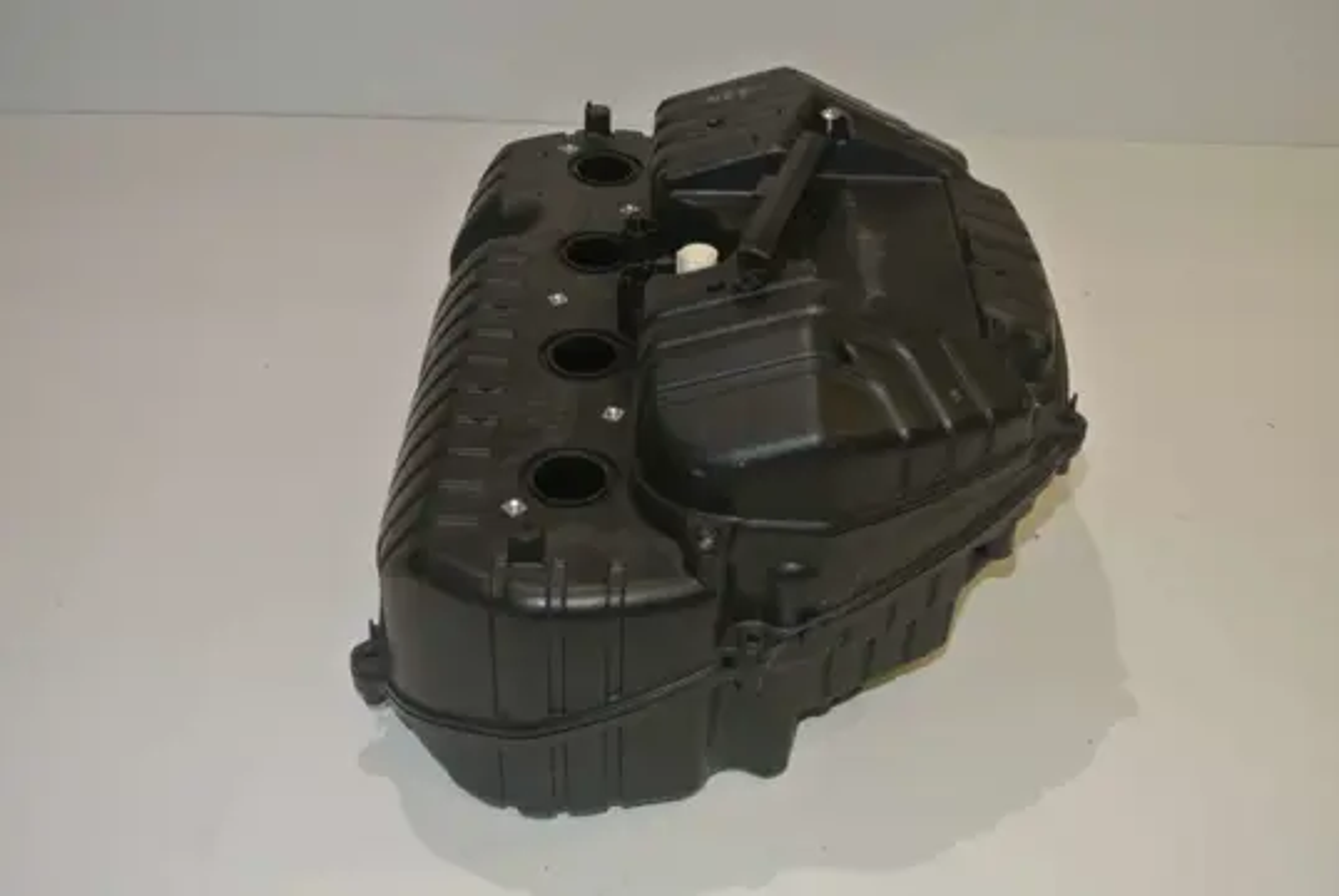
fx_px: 1489
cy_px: 448
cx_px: 670
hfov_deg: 48.4
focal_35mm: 40
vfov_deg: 33.5
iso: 200
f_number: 4.2
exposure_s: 1/60
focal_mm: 15.1
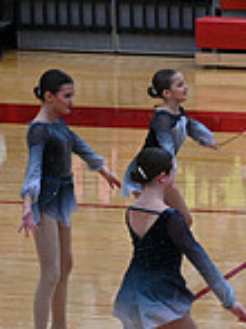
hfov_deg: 3.9
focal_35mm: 368
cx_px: 644
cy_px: 306
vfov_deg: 5.4
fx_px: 3492
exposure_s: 1/400
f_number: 4
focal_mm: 97
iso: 4000
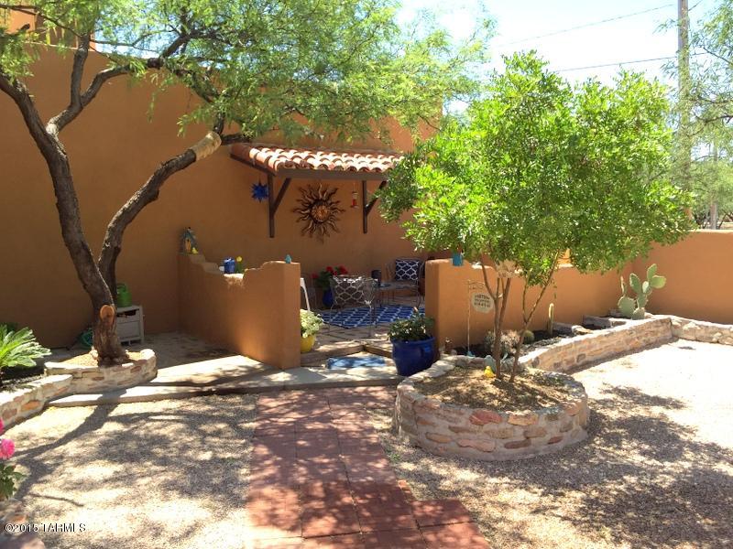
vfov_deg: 48.2
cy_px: 274
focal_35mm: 29
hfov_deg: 61.7
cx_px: 366
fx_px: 614
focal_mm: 4.15
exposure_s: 1/460
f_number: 2.2
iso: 32
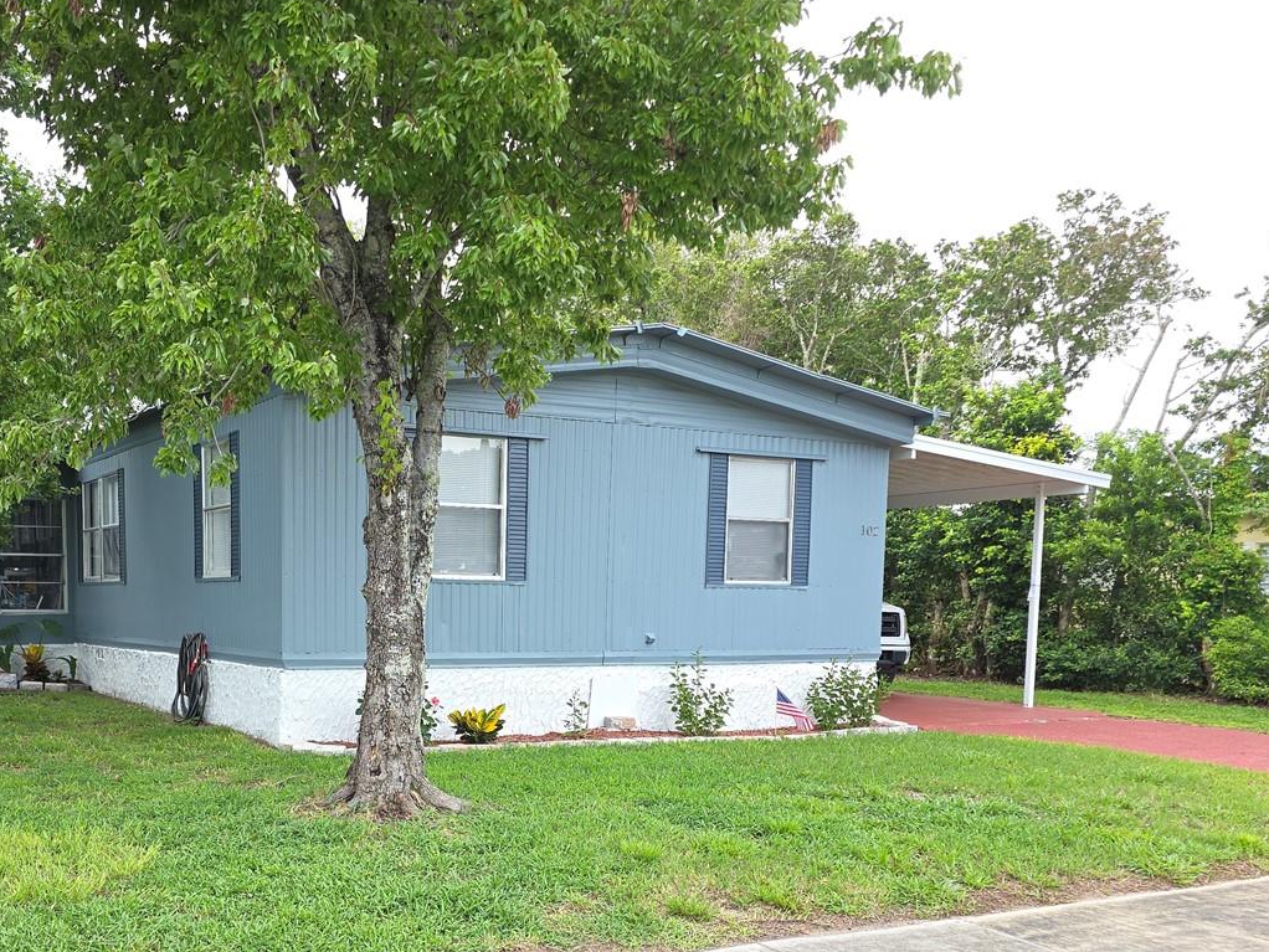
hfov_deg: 50.5
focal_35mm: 36
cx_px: 432
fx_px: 1320
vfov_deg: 38.7
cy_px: 706
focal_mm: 6.3
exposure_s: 1/142
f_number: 1.7
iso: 12
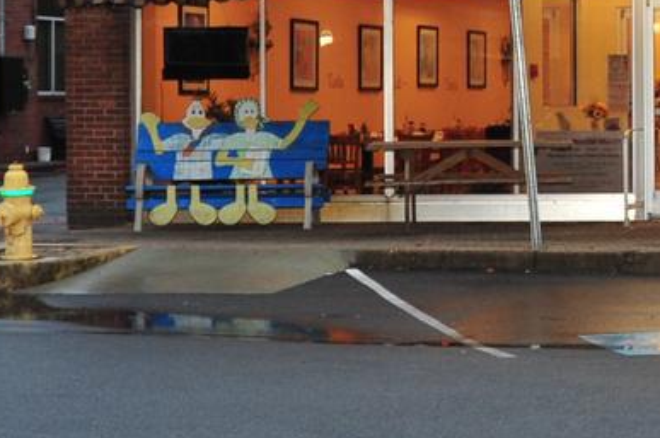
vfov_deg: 10.7
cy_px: 49
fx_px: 2325
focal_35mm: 127
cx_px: 824
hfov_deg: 15.5
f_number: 5.6
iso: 720
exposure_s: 1/60
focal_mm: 24
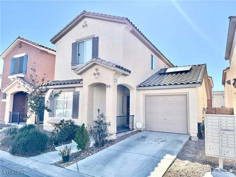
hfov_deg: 71.6
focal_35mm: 24
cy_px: 88
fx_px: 164
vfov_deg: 56.8
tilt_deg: +5.8
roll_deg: -0.7
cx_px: 118
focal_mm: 6.76
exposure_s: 1/3597
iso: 80
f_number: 1.78
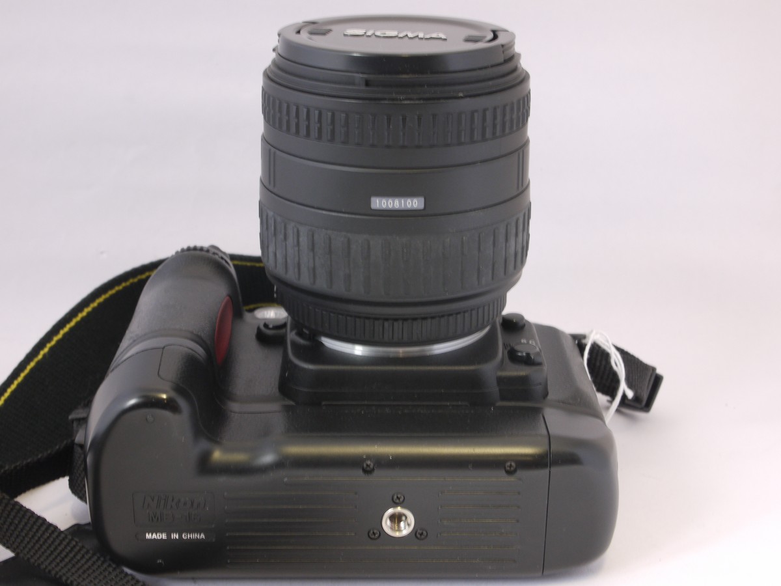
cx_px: 390
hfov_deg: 34.3
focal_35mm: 56
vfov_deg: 26.1
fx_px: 1263
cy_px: 293
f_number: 10
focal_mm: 28
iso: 400
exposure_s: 1/4
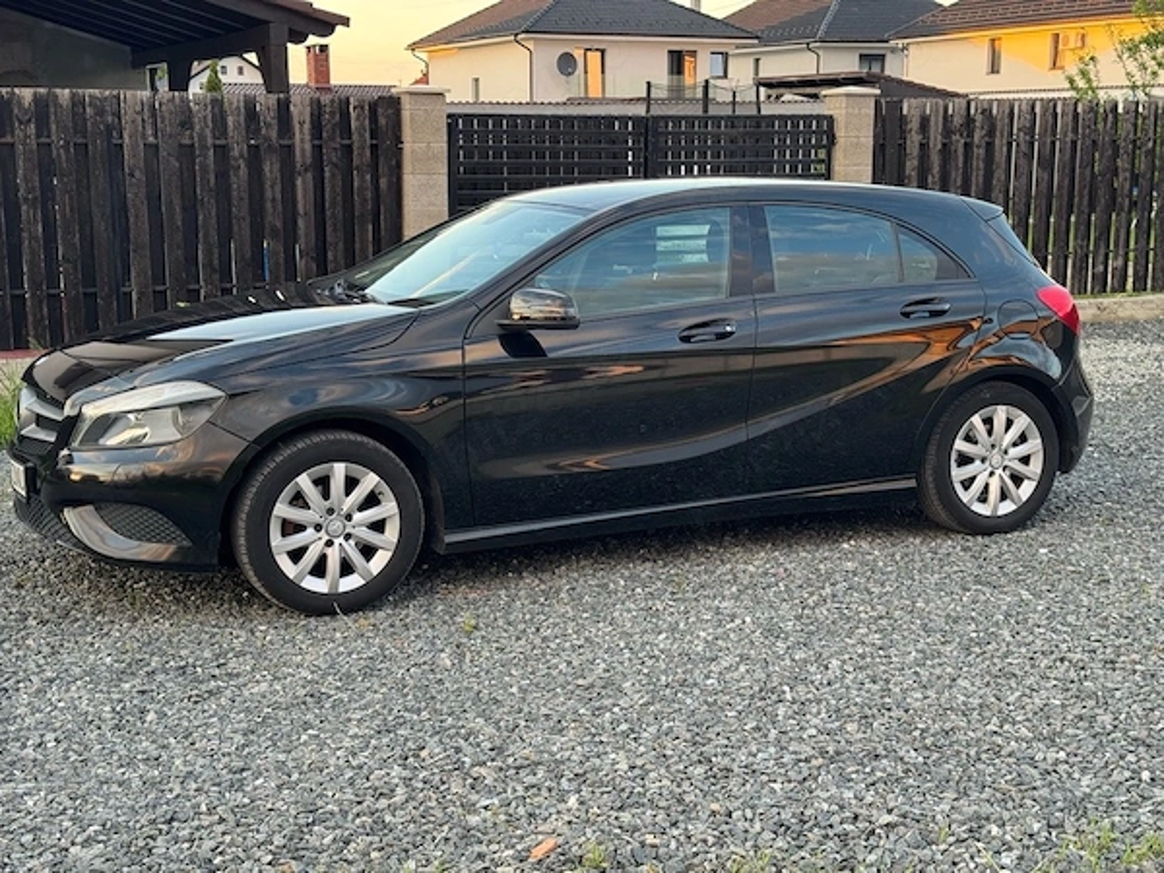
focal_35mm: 48
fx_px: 1614
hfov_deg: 39.7
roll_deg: -0.2
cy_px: 436
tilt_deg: -10.1
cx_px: 582
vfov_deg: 30.3
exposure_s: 1/92
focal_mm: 6.76
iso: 100
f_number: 1.78
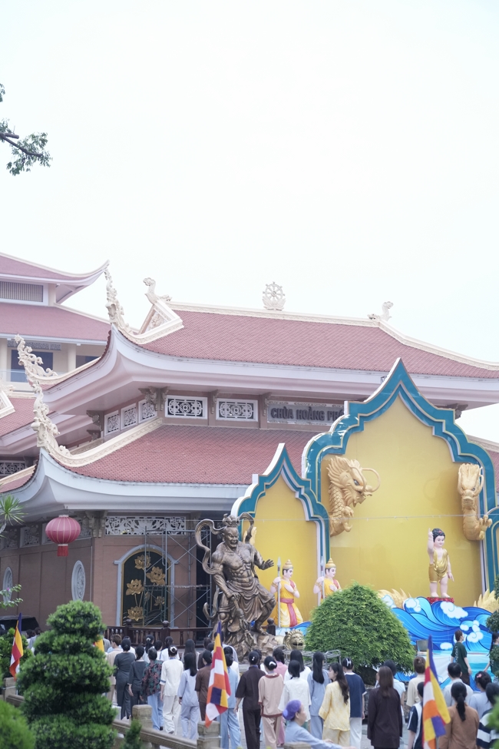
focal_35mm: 59
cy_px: 374
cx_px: 250
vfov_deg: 33.9
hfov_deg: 23.0
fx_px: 1227
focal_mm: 59
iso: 4000
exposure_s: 1/400
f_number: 2.8
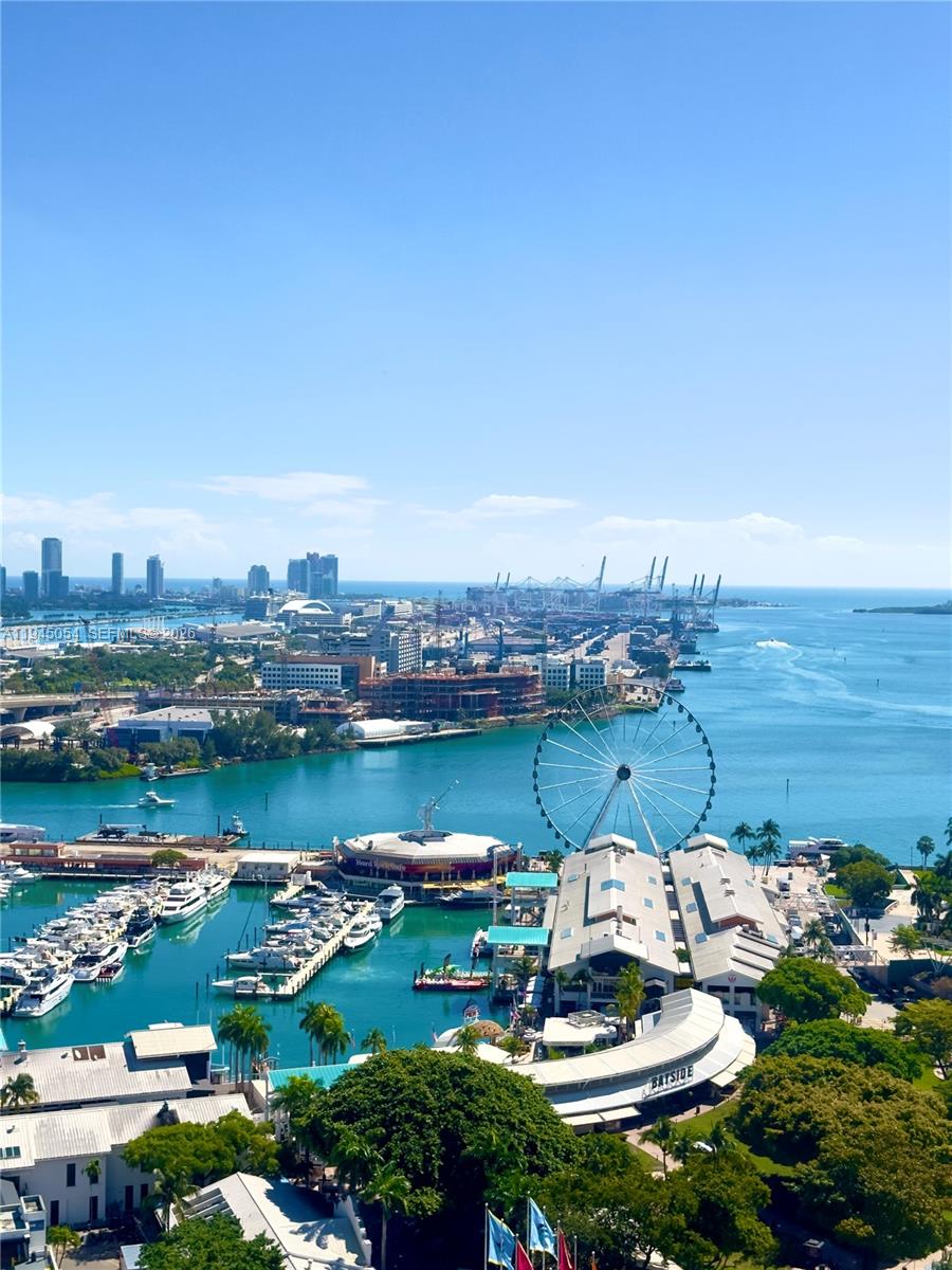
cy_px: 635
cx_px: 476
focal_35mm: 48
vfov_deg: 39.7
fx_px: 1760
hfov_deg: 30.3
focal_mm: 6.86
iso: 64
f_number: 1.78
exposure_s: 1/7634
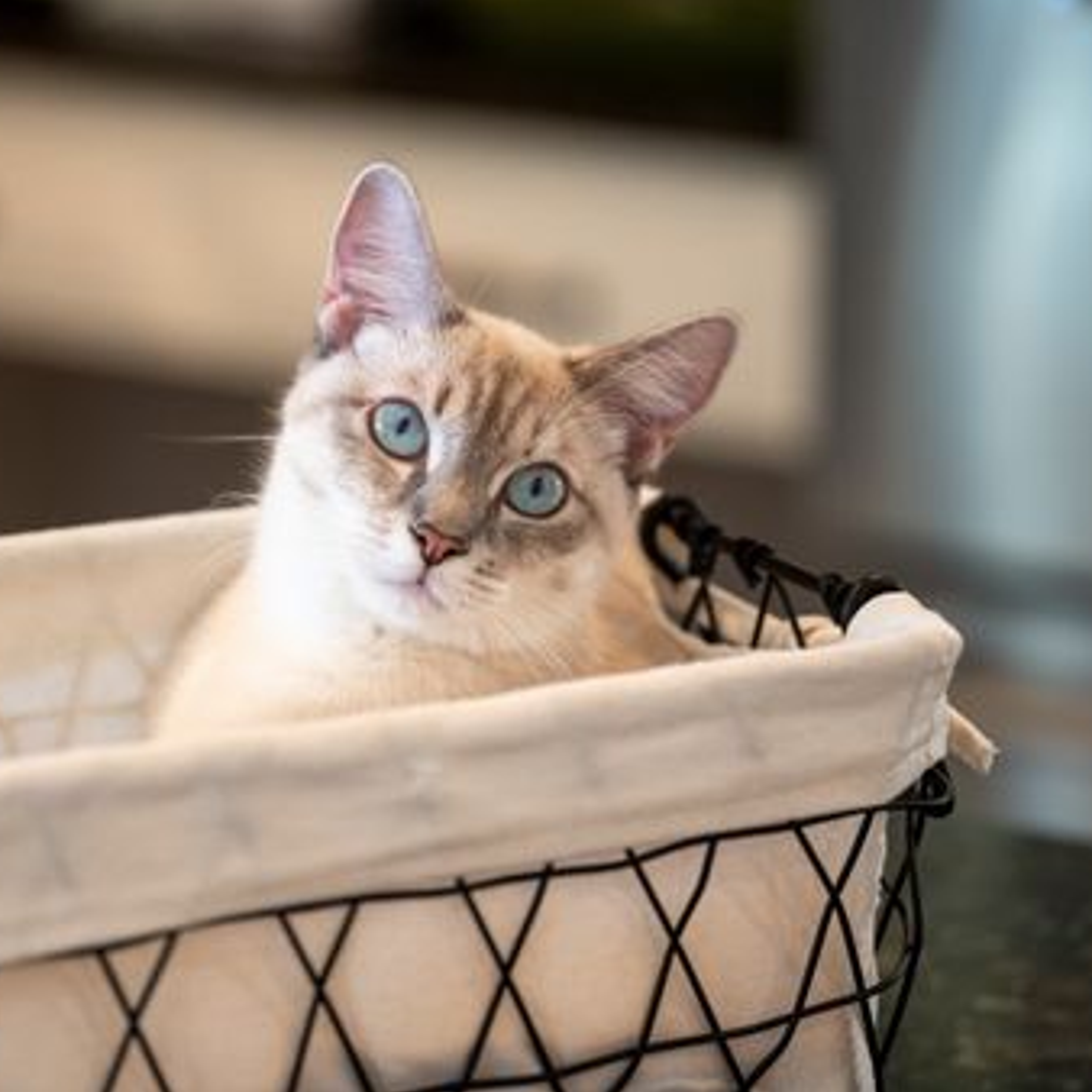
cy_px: 544
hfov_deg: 12.9
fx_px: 4818
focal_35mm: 135
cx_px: 313
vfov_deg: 12.9
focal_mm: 105
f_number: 2.8
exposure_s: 1/100
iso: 1000
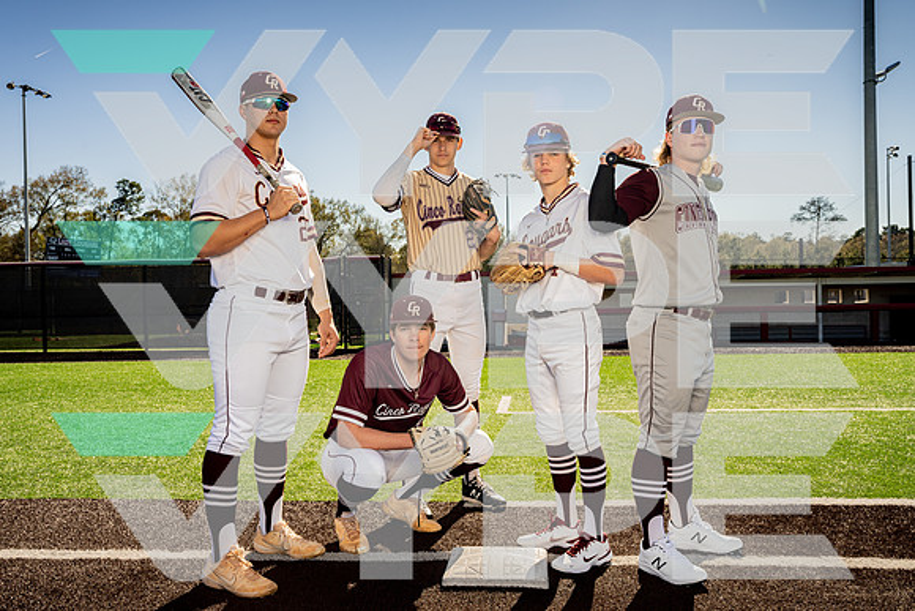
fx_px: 813
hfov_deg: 58.7
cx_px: 458
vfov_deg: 41.1
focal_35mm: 32
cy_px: 306
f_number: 9
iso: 160
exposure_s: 1/250
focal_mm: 32
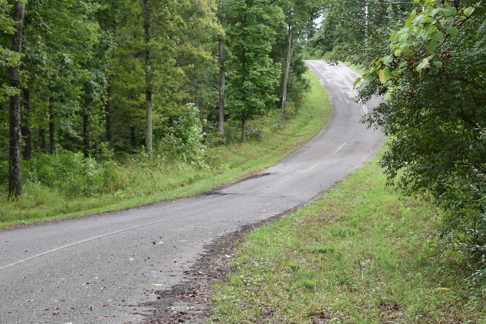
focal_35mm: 90
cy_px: 160
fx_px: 1215
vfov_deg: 15.2
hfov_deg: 22.6
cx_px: 267
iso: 320
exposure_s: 1/250
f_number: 5.6
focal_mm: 38
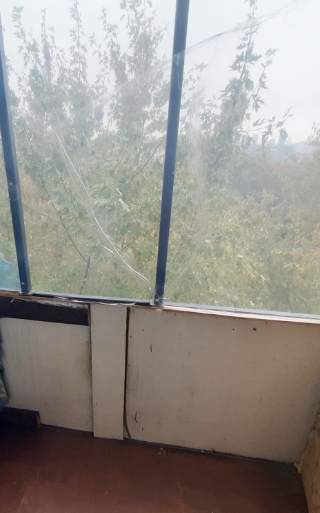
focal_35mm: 19
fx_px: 265
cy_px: 258
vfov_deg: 88.0
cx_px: 92
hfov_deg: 59.8
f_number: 2.2
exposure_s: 1/50
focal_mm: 1.42
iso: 50
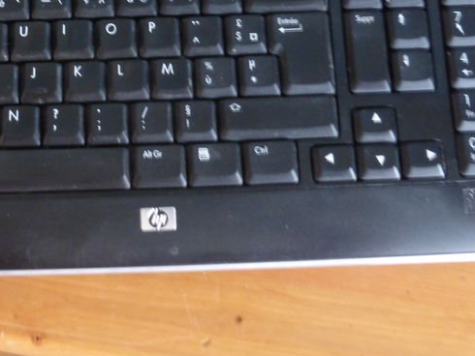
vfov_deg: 28.3
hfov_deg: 36.7
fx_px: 700
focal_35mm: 51
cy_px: 102
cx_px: 129
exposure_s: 1/6
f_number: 3.3
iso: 400
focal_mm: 4.3
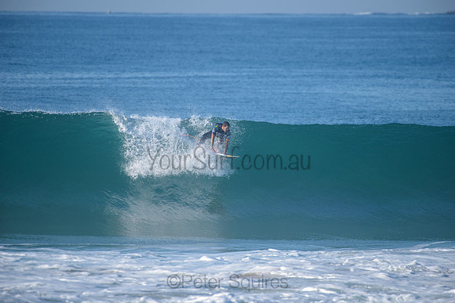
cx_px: 228
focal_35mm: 500
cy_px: 152
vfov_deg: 2.8
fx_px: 6321
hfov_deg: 4.1
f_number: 5.6
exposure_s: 1/2000
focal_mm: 500
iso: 280
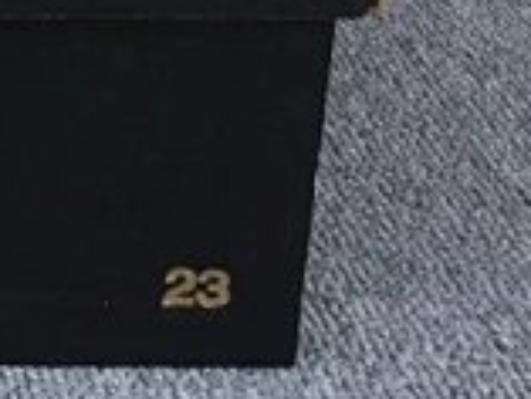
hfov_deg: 14.5
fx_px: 1934
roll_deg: -1.3
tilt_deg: -15.8
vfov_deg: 10.9
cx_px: -284
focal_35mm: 126
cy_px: -348
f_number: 2.4
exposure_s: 1/438
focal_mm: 3.3
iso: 25
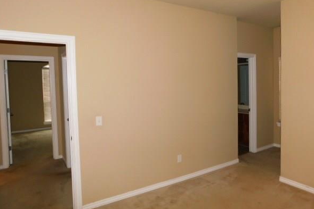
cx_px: 170
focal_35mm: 26
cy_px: 91
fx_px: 227
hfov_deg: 69.3
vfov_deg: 49.5
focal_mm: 4
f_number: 3
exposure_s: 1/30
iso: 200
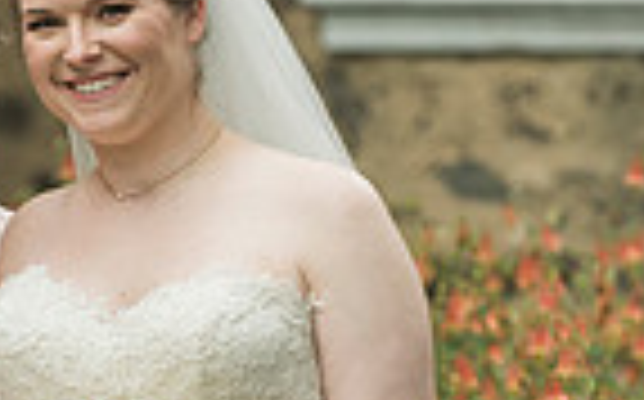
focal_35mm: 498
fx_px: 8730
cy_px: 292
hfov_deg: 4.2
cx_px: 0
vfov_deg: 2.6
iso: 500
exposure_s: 1/500
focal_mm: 155
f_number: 4
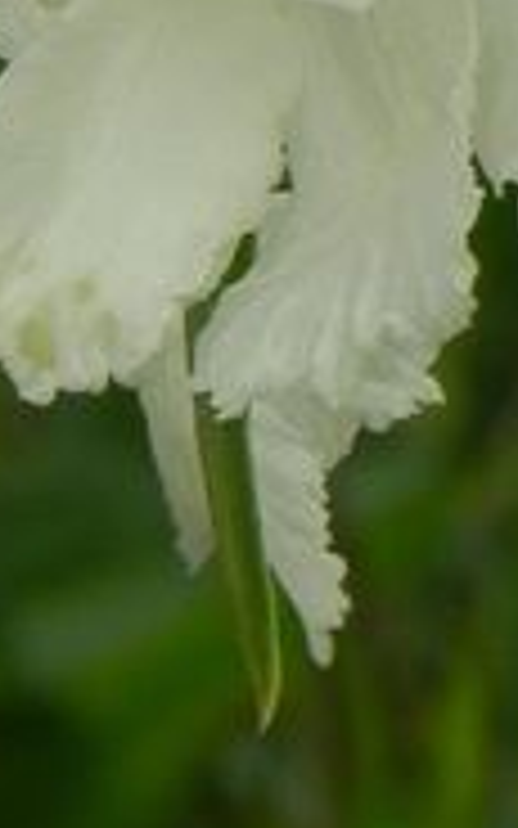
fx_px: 22023
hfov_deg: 1.3
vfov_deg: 2.2
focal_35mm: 975
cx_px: 176
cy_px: -590
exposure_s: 1/320
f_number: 8
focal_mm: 37.7
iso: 160
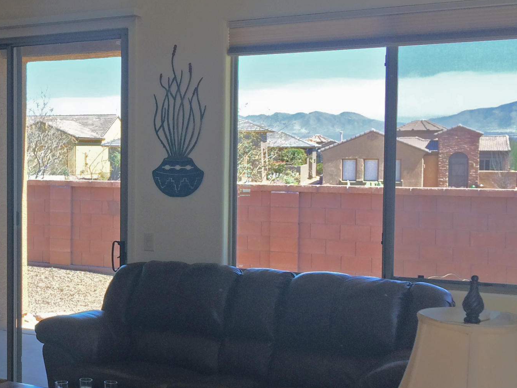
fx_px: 971
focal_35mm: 65
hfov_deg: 28.5
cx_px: 37
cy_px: 203
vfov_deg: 22.6
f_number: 2.2
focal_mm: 4.15
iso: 32
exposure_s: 1/120
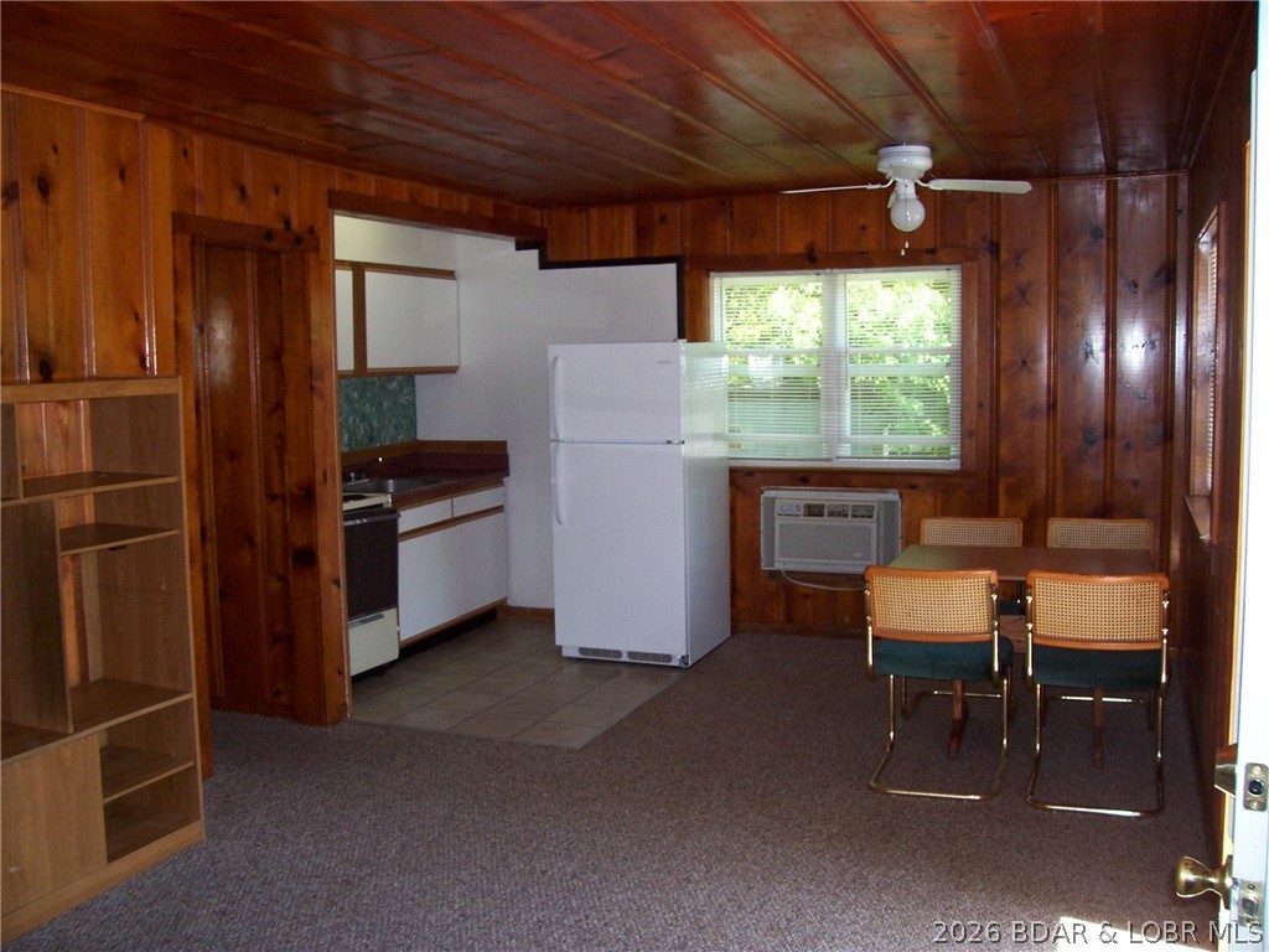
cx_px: 634
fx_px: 1246
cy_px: 476
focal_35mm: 34
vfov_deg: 41.8
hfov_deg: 54.0
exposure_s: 1/112
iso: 140
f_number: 2.7
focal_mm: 5.6
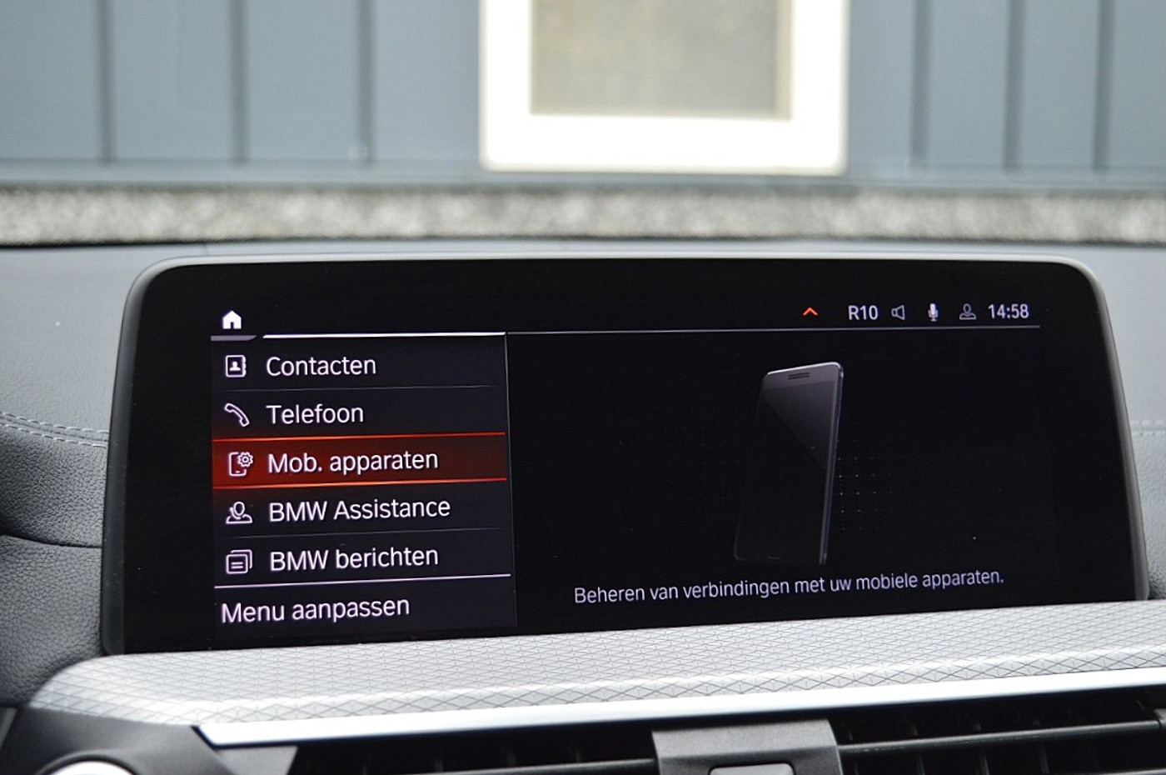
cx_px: 583
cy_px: 388
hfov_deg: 41.2
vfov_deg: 28.0
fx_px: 1553
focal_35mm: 48
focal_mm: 32
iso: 800
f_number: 4.5
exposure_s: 1/40
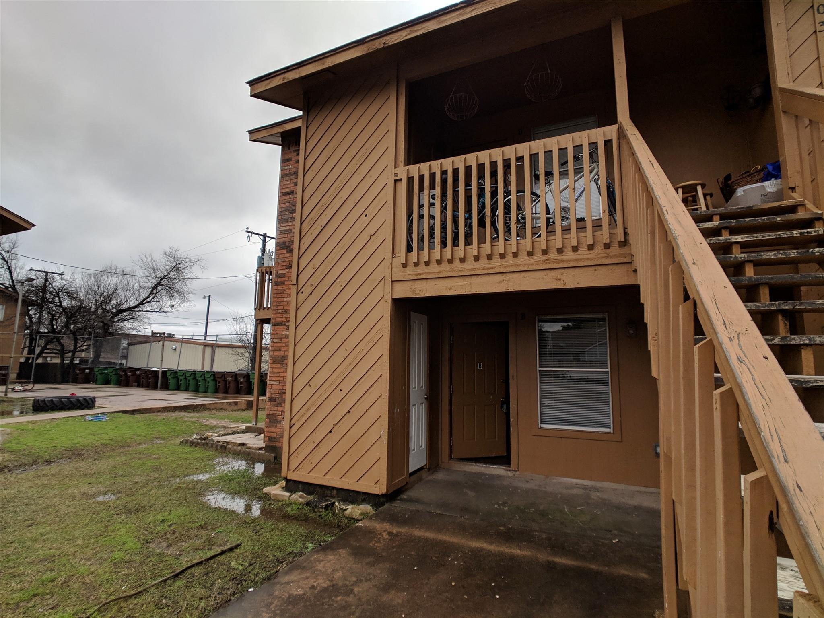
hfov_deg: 65.3
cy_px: 309
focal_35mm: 27
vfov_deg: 51.4
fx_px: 643
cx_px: 412
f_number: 1.8
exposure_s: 1/3906
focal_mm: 4.44
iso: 82
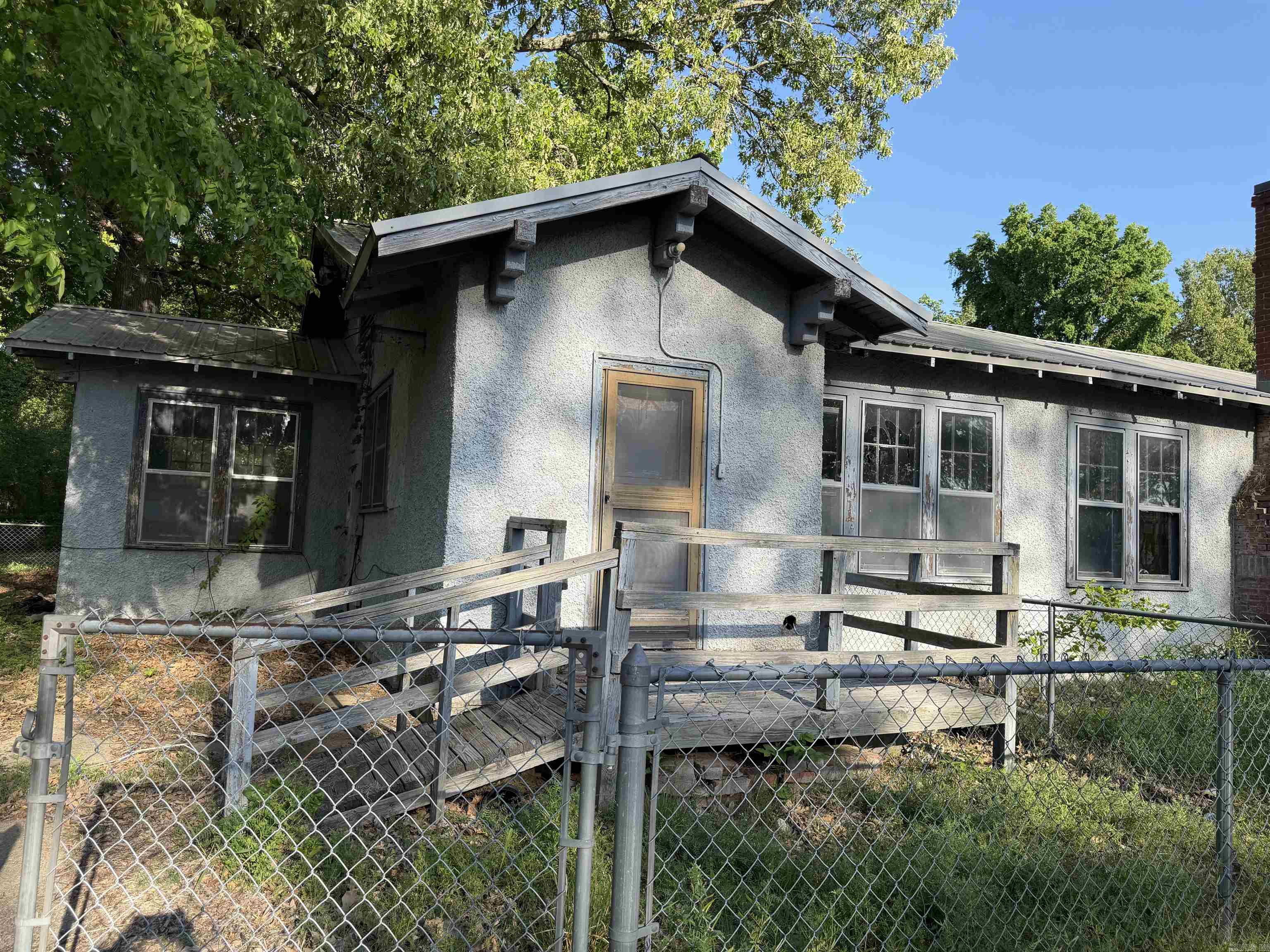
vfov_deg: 56.8
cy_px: 476
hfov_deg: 71.6
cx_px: 635
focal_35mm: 24
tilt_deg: +4.1
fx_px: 881
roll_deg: -2.3
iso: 80
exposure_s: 1/1553
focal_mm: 6.76
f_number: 1.78
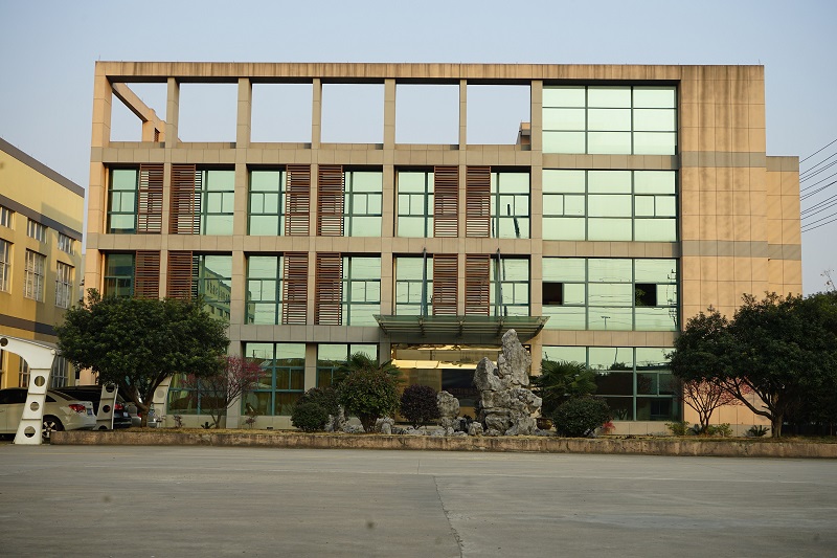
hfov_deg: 41.1
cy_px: 279
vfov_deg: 28.1
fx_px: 1116
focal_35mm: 48
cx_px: 418
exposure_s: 1/100
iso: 100
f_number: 9
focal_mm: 48
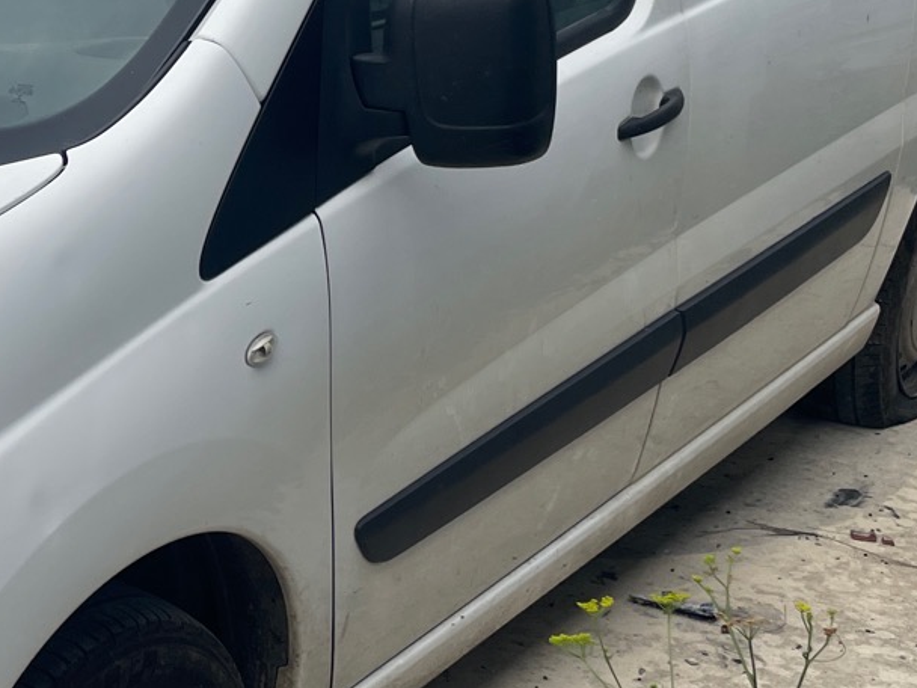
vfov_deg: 19.1
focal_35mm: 77
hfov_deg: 24.5
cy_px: 240
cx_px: 60
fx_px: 2040
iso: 32
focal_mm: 4.2
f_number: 1.6
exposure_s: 1/2959
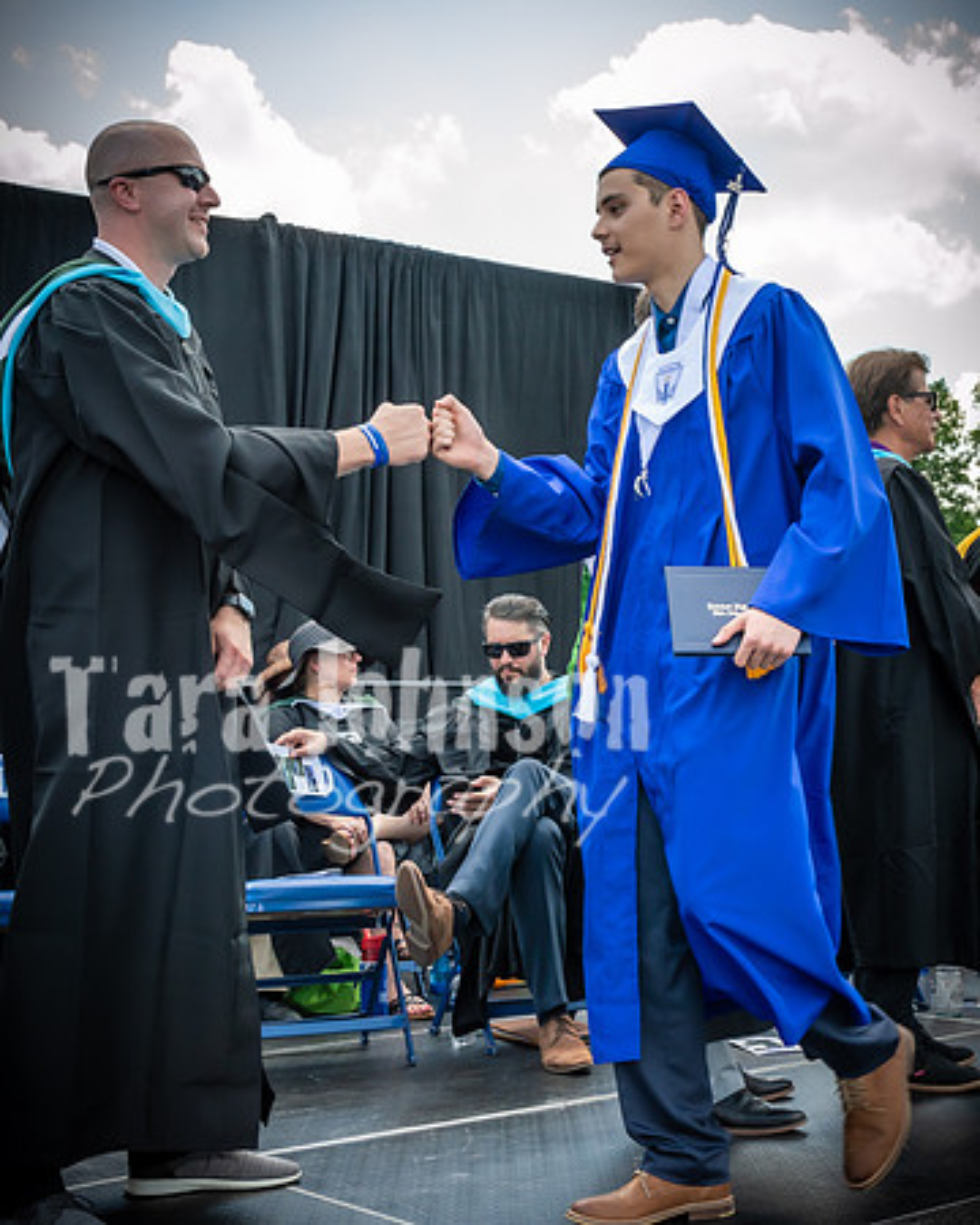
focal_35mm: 55
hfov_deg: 27.5
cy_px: 612
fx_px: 1993
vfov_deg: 34.2
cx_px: 653
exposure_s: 1/200
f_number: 7.1
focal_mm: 26
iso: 200
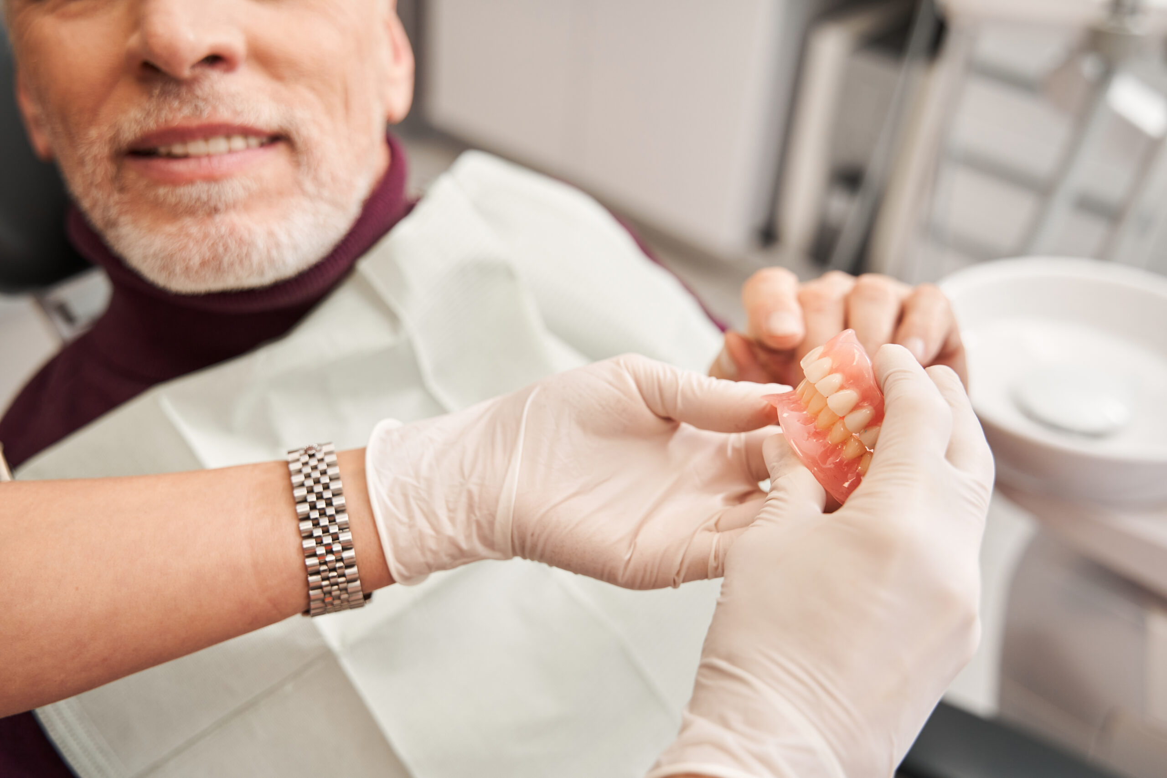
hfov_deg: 48.5
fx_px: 1297
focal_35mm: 40
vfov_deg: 33.4
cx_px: 584
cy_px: 389
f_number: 3.5
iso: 320
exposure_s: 1/160
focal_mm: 40
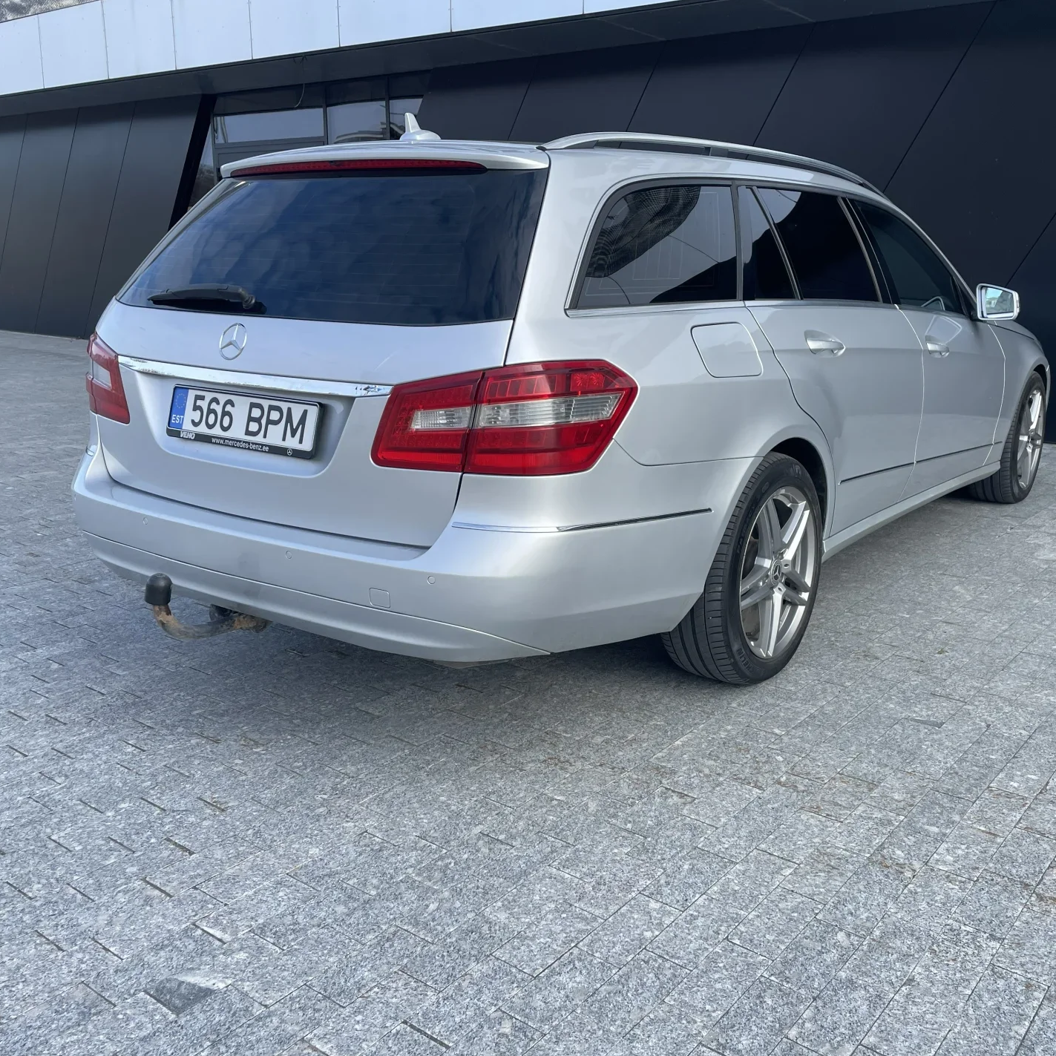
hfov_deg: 52.2
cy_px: 534
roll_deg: -1.5
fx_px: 1070
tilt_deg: -13.4
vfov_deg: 52.5
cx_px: 623
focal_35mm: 31
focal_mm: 4.2
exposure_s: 1/882
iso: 32
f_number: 1.6
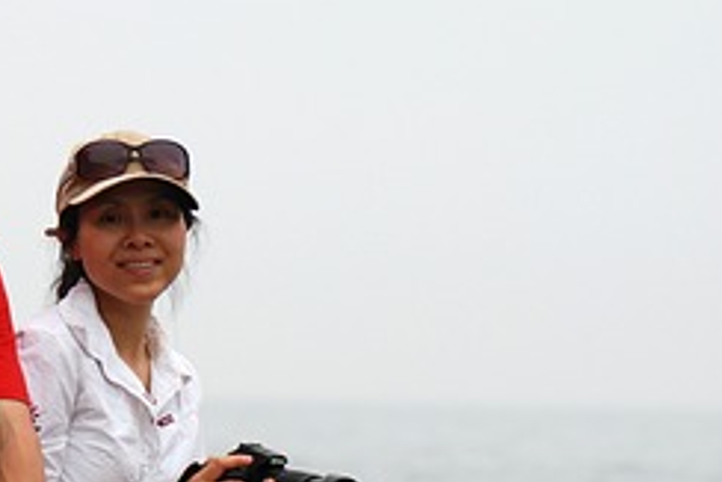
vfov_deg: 4.0
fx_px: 6903
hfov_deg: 5.9
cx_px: -281
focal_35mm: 344
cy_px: 145
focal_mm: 80
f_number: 4
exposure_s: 1/640
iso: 200
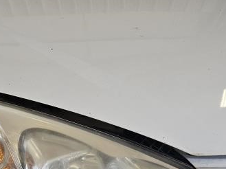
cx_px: 91
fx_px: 365
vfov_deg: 23.7
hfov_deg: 34.3
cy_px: 204
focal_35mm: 56
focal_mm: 5.4
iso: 100
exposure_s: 1/120
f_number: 1.8
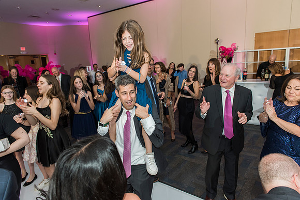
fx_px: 200
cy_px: 100
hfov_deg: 73.7
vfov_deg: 53.2
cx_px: 150
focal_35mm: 24
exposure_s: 1/100
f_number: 4.5
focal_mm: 24
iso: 1000
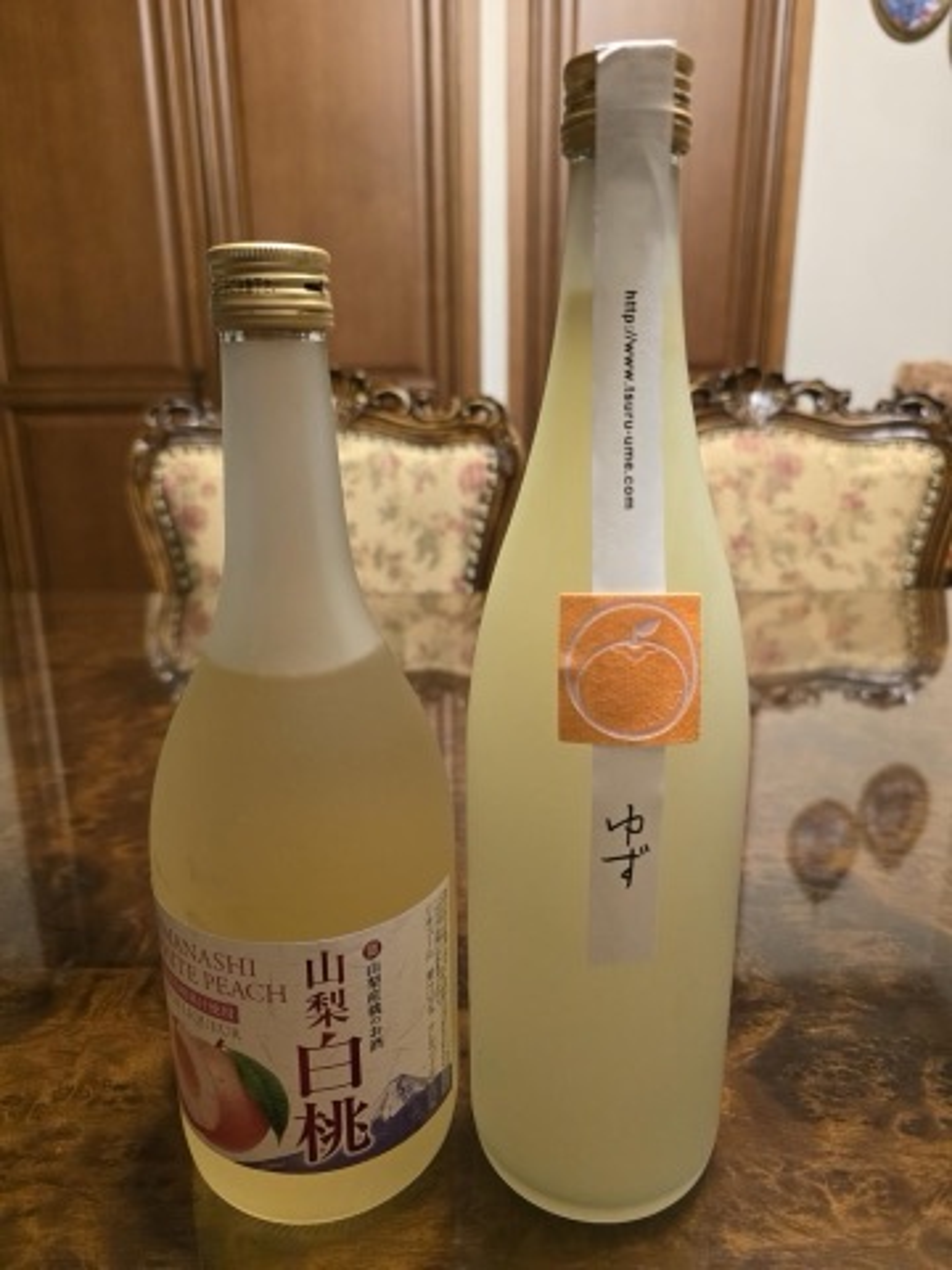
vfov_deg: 73.9
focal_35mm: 23
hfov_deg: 58.9
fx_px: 843
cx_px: 476
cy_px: 635
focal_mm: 6.3
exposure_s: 1/120
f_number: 1.7
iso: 1000
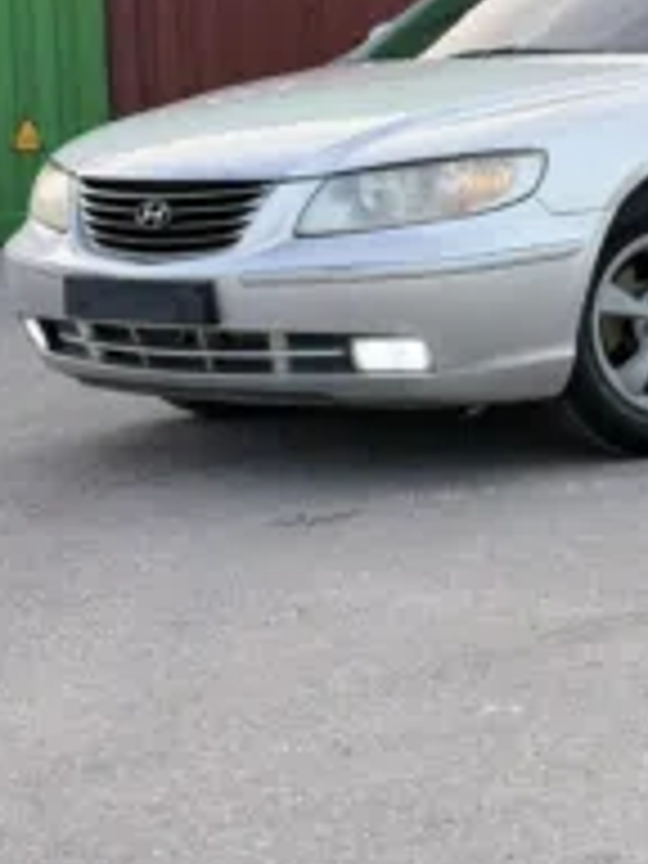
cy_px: 32
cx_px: 648
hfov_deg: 14.6
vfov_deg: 19.2
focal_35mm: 100
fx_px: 2496
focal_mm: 6.76
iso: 80
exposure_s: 1/1167
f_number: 1.78
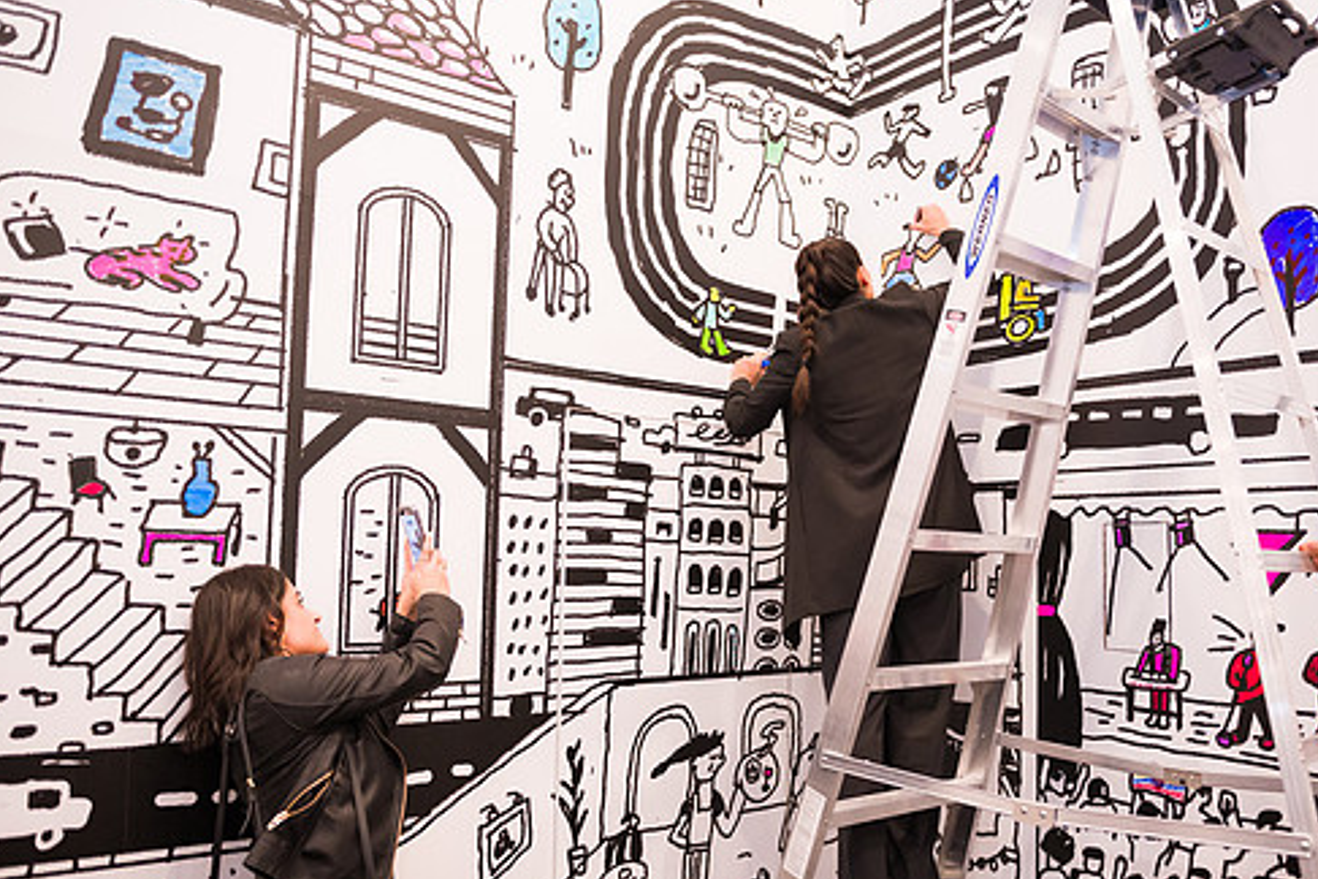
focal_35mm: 31
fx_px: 1135
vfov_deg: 42.3
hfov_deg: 60.0
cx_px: 751
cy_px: 488
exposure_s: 1/200
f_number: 3.2
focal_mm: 26
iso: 3200
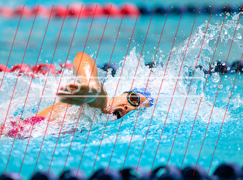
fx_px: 3164
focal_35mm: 453
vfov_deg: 3.2
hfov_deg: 4.4
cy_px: 99
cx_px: 114
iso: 2000
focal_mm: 300
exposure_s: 1/800
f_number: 2.8
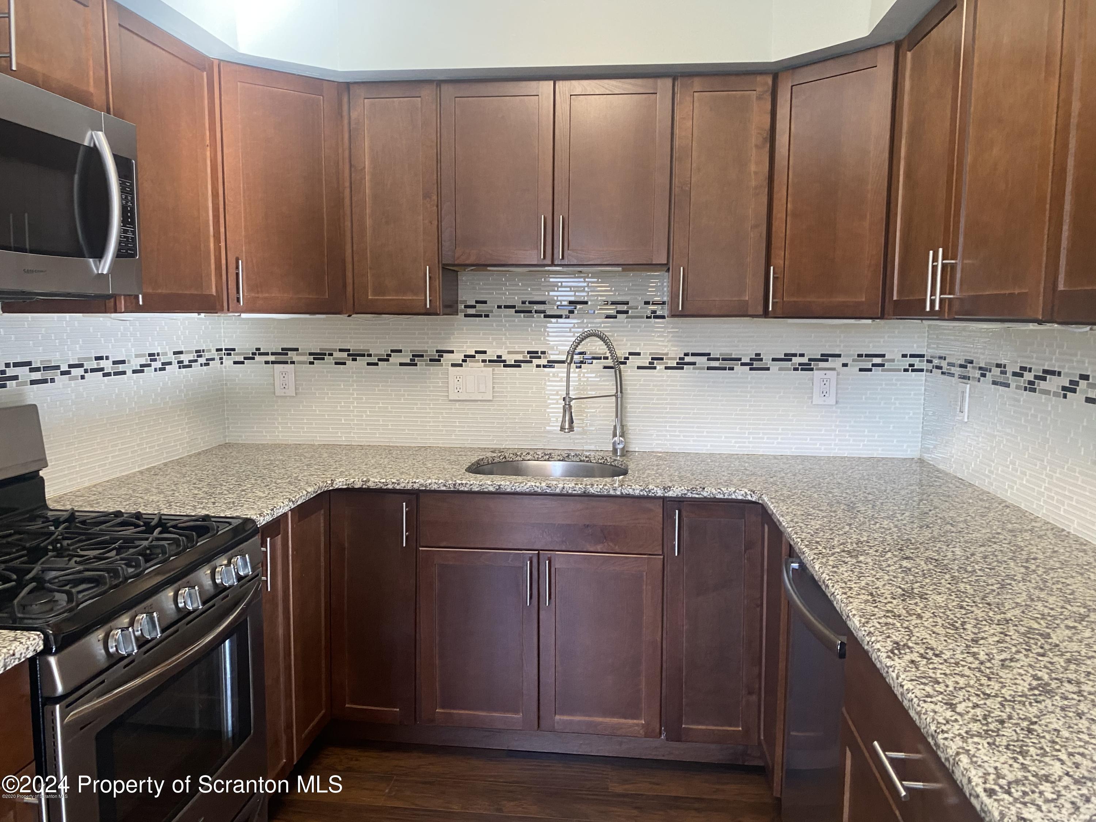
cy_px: 411
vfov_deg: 53.1
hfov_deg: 67.3
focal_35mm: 26
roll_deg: -0.6
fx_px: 823
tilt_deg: -6.3
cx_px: 548
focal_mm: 4.25
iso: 250
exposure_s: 1/60
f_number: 1.8
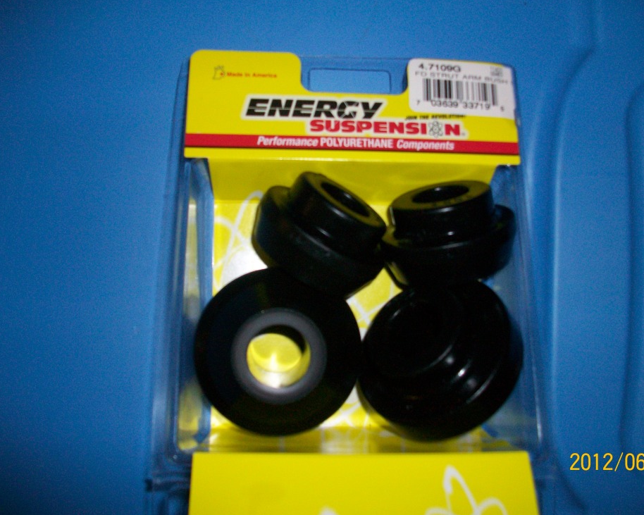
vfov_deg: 42.2
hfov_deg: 51.4
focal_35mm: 35
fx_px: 667
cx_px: 355
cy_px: 252
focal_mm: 5.7
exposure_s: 1/60
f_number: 2.8
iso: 120
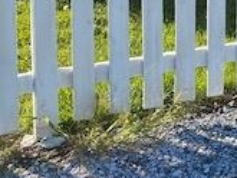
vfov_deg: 13.4
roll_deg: -0.2
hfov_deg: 17.1
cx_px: 379
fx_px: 692
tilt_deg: -4.5
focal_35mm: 101
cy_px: -122
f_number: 1.8
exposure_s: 1/1608
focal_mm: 4.25
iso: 32
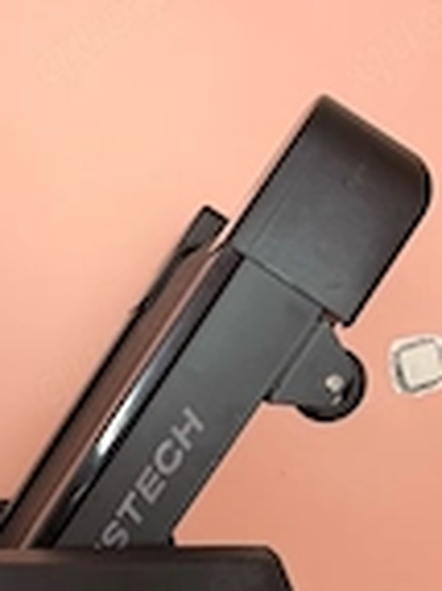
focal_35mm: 67
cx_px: -74
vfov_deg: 26.3
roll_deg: +8.2
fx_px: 1142
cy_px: 682
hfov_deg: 20.6
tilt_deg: -10.7
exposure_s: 1/62
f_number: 1.78
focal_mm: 6.76
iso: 200
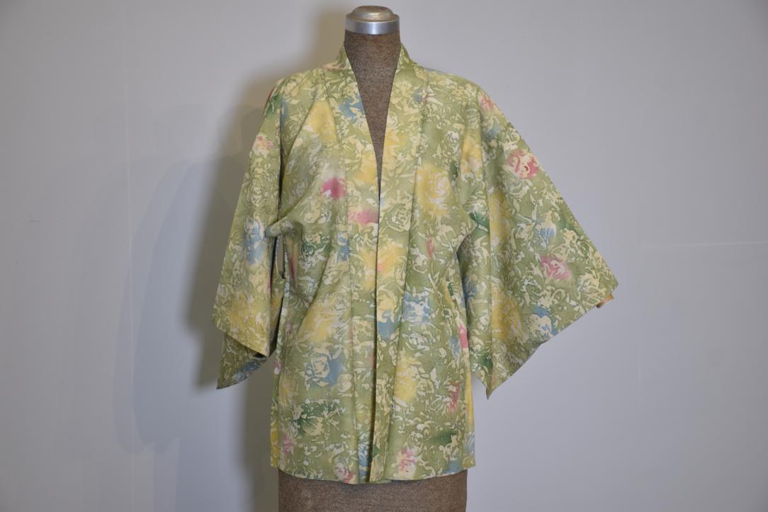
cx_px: 384
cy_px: 256
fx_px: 1600
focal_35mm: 75
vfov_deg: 18.2
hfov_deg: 27.0
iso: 400
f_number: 4.8
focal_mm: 50
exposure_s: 1/80
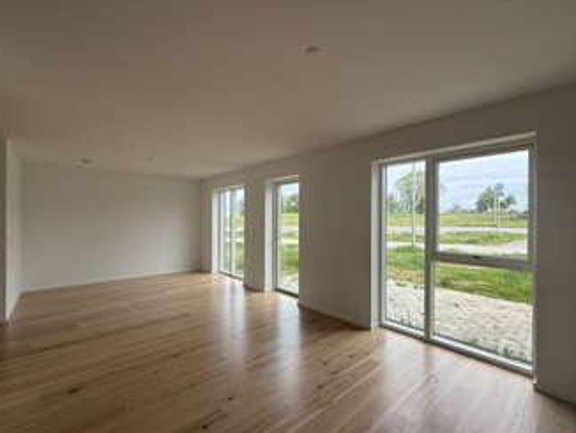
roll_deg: -0.2
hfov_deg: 94.4
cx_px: 303
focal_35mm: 16
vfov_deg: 78.2
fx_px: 266
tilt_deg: -0.3
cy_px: 221
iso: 64
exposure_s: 1/289
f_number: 2.2
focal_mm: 2.22
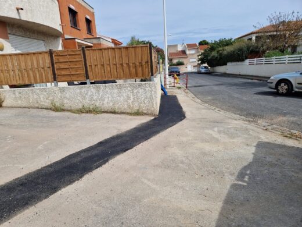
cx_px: 151
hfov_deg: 73.9
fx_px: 201
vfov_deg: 58.9
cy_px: 114
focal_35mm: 23
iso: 50
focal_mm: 5.4
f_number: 1.8
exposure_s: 1/2824
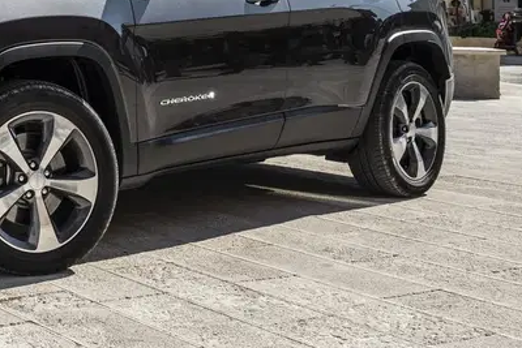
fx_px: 1044
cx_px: -174
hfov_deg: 24.2
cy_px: -38
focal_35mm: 72
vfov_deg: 18.2
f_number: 8
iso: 100
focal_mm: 24
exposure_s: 1/250
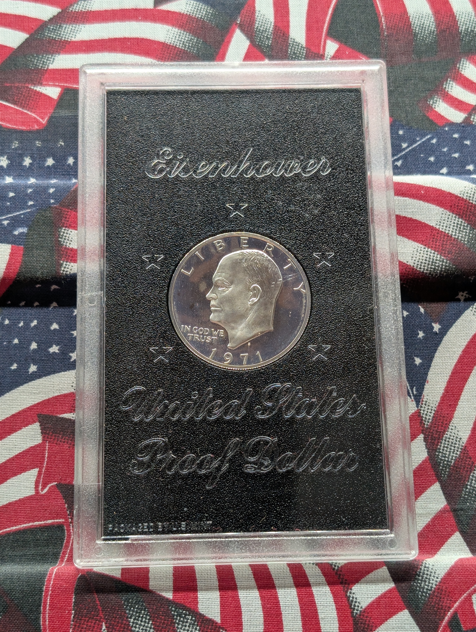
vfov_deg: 38.9
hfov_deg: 29.7
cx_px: 238
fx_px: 896
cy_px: 316
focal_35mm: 49
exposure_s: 1/72.7
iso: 55
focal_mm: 6.9
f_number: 1.68
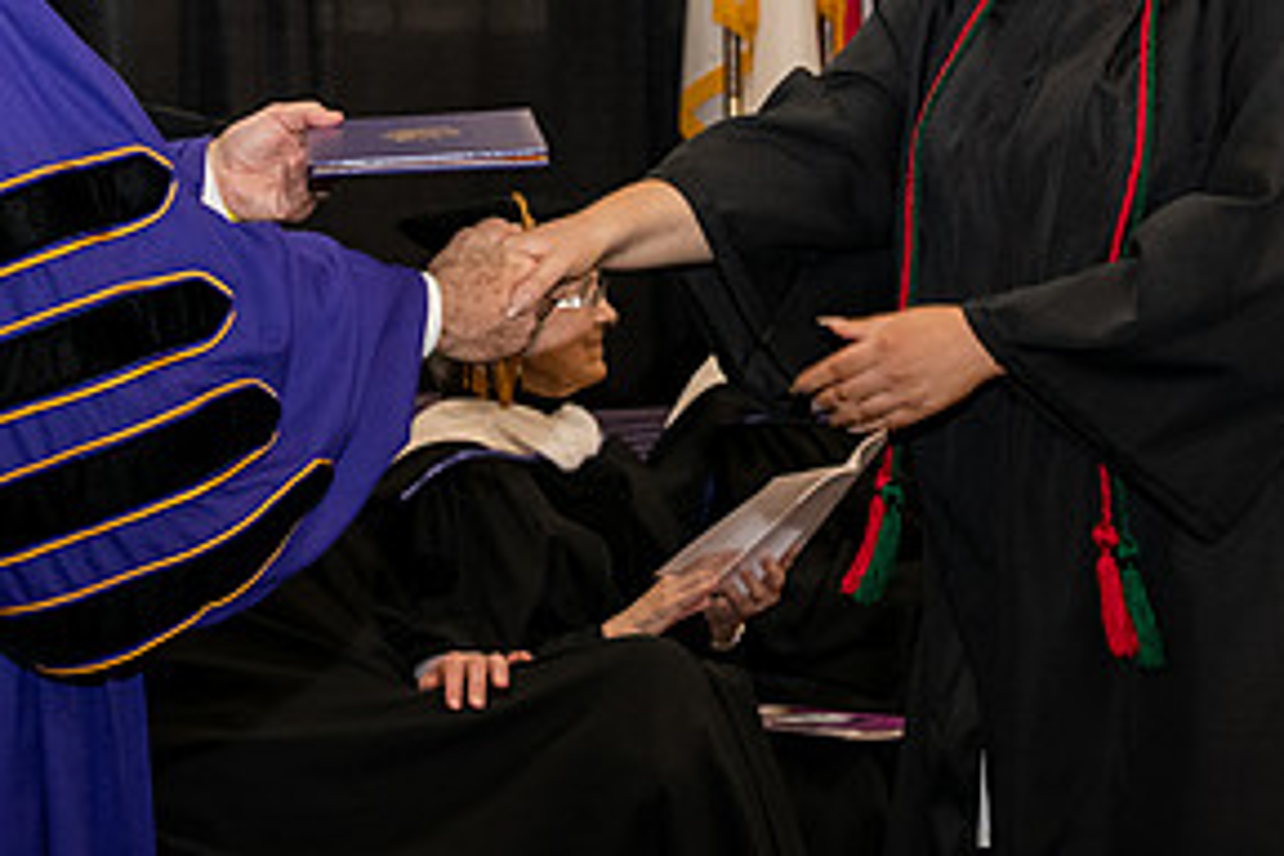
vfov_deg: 9.7
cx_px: 611
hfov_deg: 14.6
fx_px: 5029
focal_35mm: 141
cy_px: 42
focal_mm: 70
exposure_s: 1/200
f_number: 5.6
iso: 2000
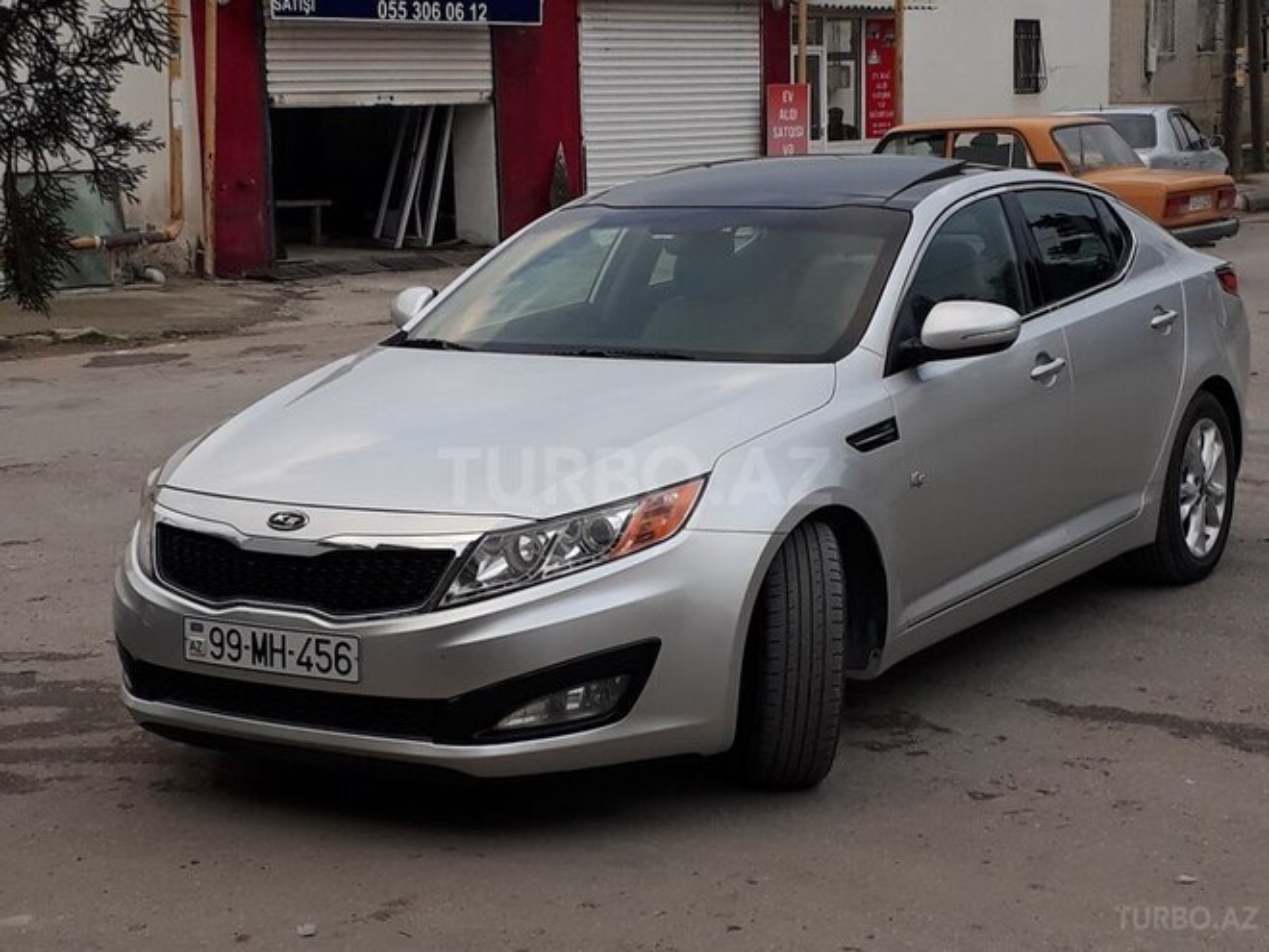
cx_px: 634
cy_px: 476
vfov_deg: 51.4
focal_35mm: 27
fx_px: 990
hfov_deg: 65.3
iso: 40
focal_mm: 3.6
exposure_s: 1/137
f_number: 1.9
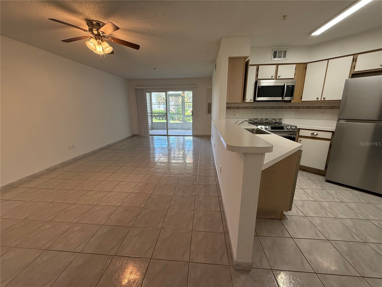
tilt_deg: -12.7
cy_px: 144
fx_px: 154
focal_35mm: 14
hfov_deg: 102.1
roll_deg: +0.4
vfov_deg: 85.7
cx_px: 191
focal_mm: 2.22
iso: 200
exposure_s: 1/120
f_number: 2.2
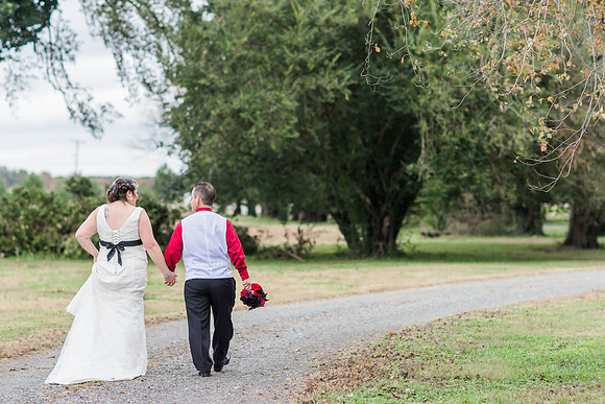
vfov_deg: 10.8
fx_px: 2143
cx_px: 302
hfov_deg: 16.1
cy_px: 202
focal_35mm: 128
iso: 100
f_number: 2.2
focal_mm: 85
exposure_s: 1/400
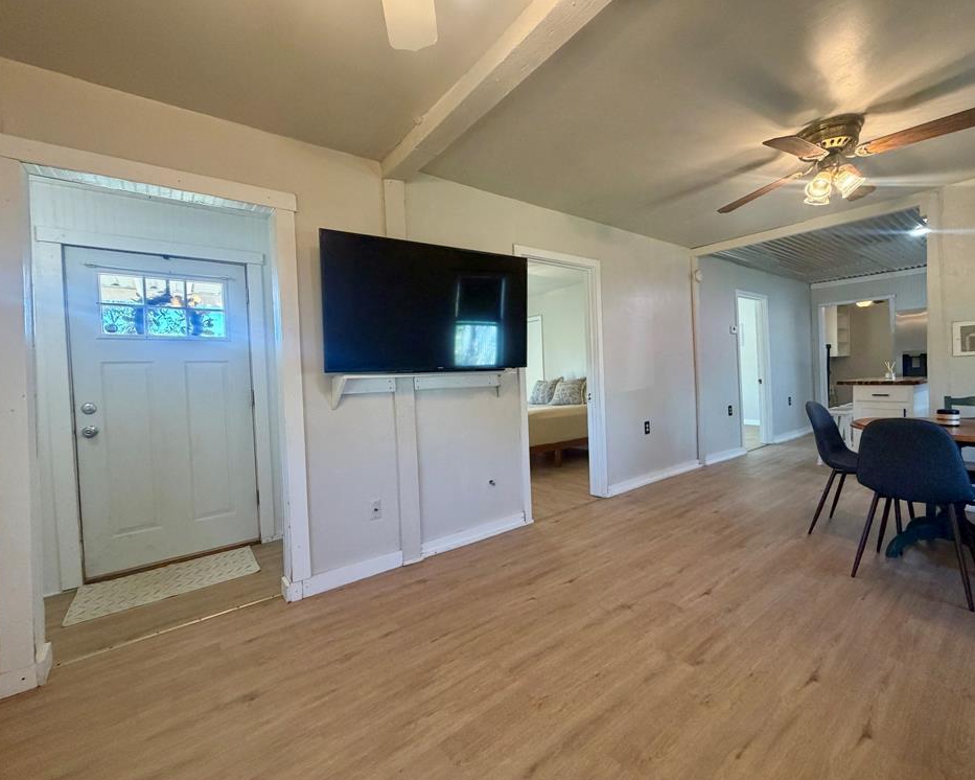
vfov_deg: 84.0
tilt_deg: -1.1
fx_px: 433
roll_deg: +1.9
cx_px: 529
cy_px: 384
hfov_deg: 96.6
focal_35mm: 15
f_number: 2.2
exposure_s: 1/120
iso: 250
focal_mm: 2.22
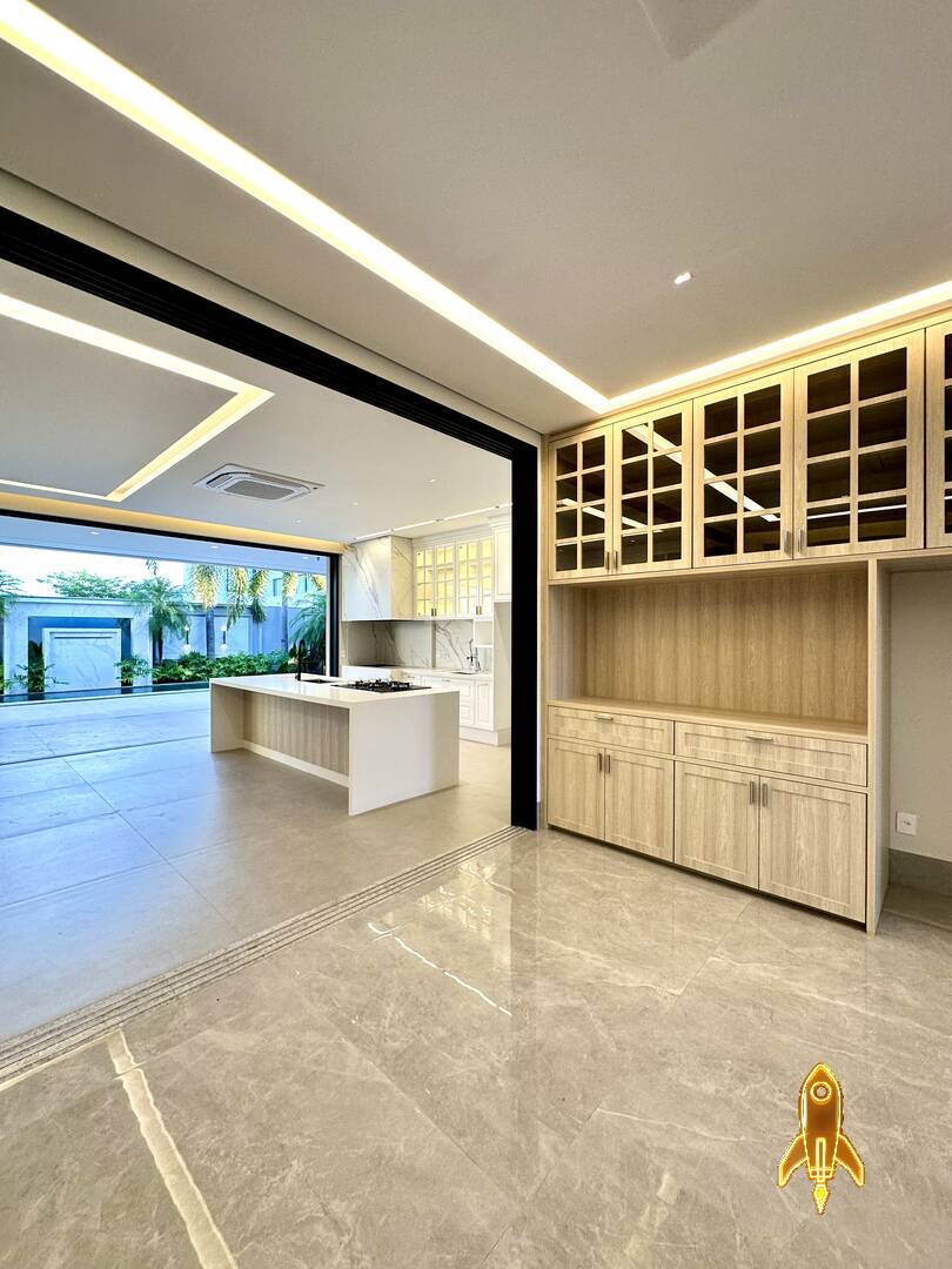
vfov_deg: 102.1
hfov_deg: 85.7
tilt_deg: +1.7
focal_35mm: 14
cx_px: 476
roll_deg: -0.9
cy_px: 634
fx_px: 513
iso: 100
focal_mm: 2.22
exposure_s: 1/120
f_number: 2.2
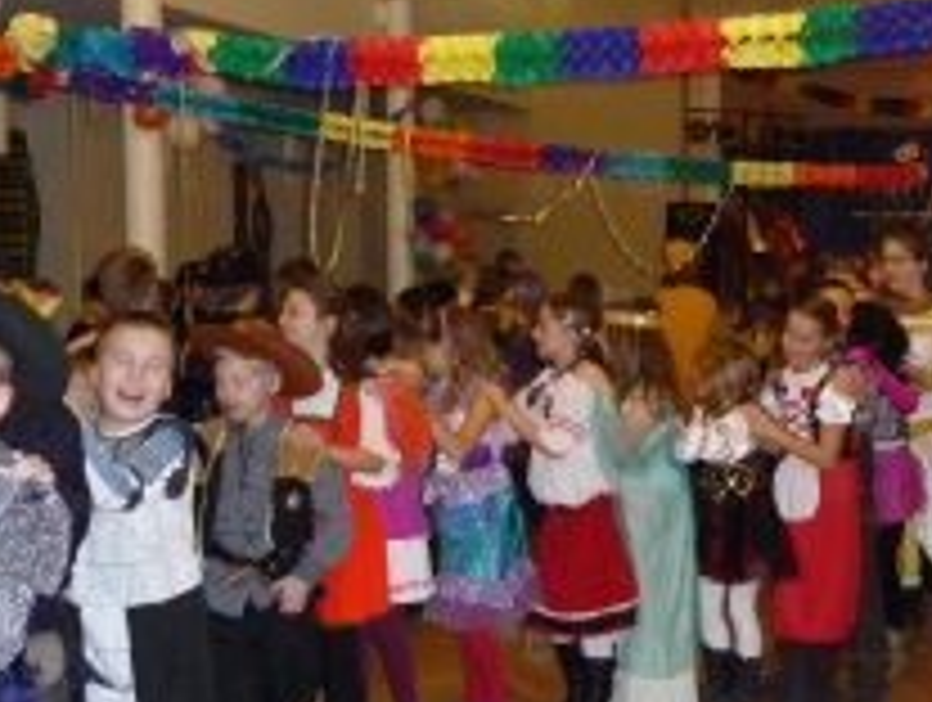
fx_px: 1456
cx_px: 567
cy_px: 387
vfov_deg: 27.1
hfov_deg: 35.3
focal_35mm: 54
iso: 640
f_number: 3.3
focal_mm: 4.7
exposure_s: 1/30
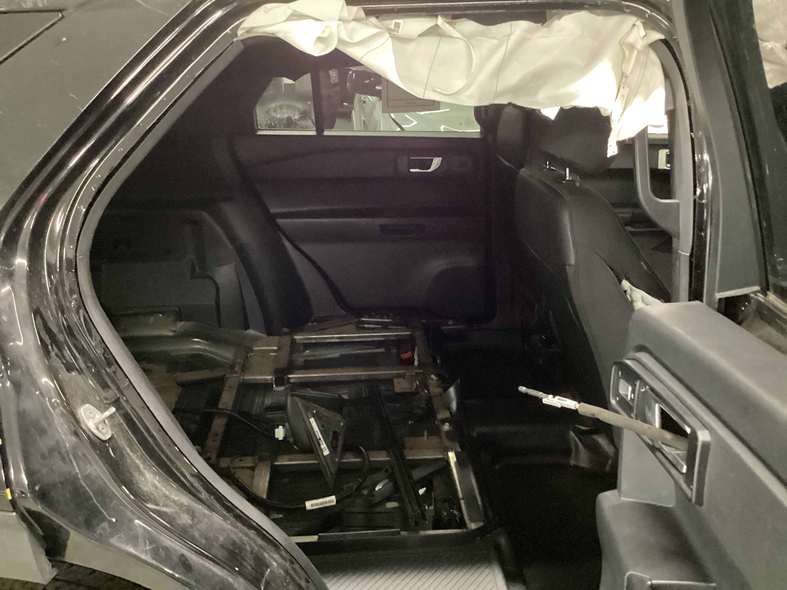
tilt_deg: -22.0
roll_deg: +1.6
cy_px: 295
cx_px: 394
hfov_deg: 58.4
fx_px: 705
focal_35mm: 31
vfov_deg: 45.4
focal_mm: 3.3
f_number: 2.4
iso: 800
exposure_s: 1/17
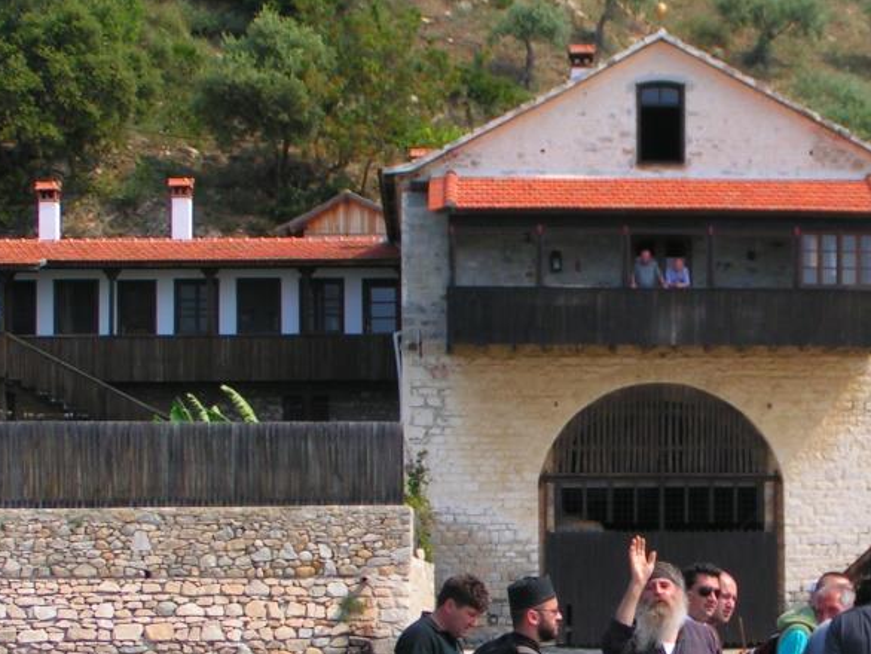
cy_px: 520
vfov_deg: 13.4
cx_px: 682
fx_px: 2769
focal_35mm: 110
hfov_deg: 17.7
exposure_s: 1/800
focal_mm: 9.7
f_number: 3.5
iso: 50
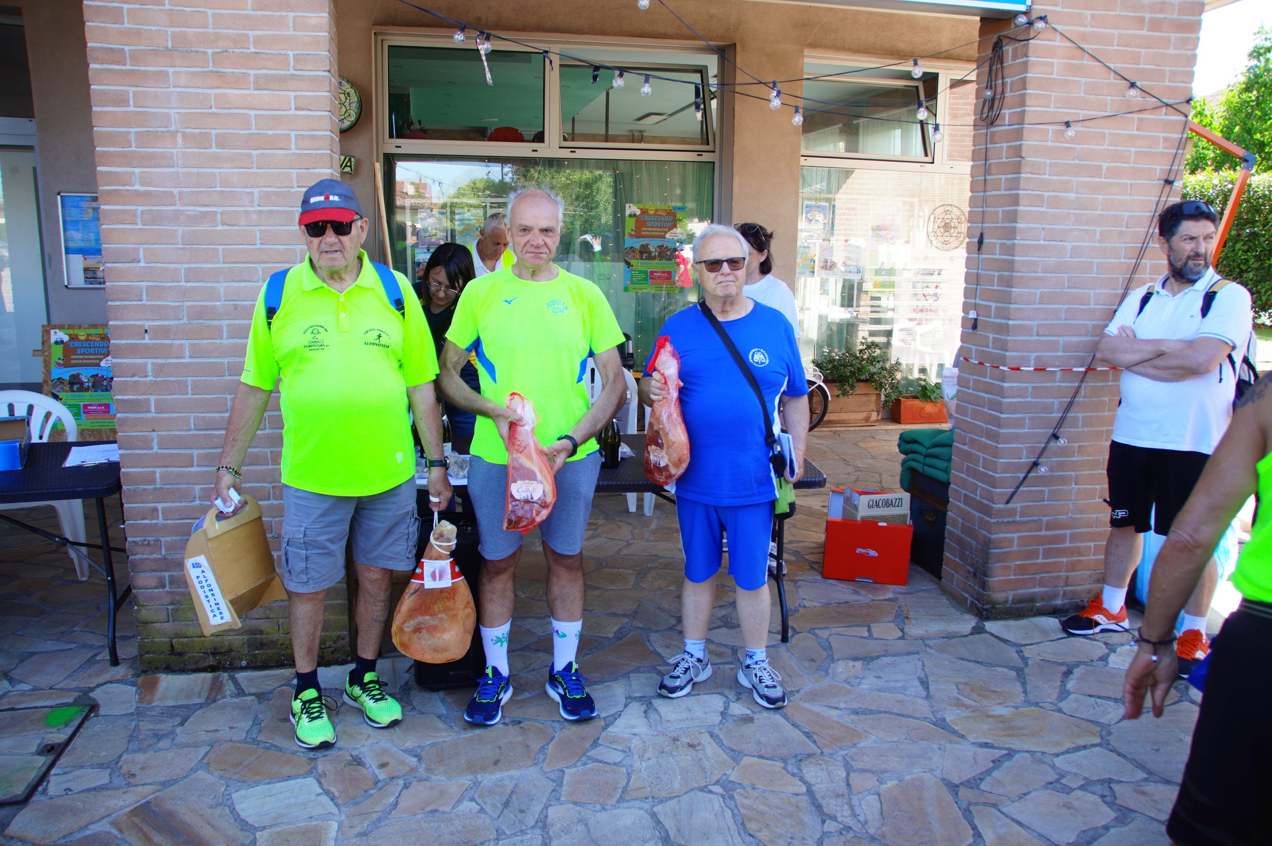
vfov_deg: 47.8
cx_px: 636
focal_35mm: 27
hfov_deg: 67.4
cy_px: 423
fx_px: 953
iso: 160
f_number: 3.5
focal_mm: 18
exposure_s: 1/125
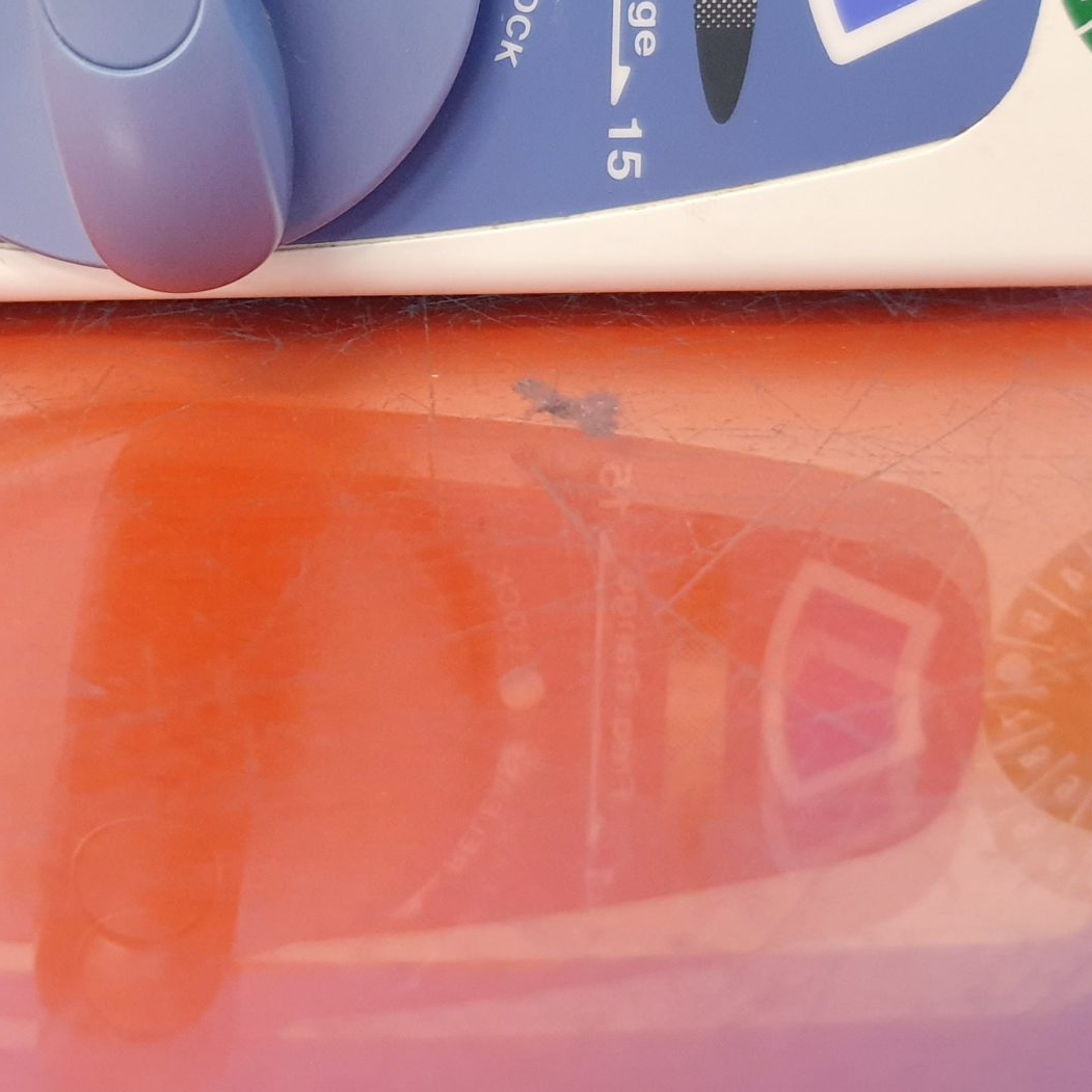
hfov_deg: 30.4
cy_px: 184
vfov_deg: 29.7
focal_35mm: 56
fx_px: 1999
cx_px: 390
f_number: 1.5
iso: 250
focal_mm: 4.3
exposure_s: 1/33
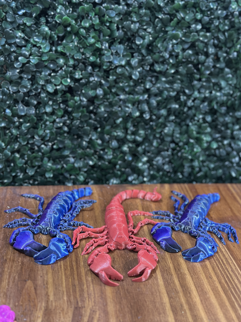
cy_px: 161
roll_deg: -6.1
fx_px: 446
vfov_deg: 39.7
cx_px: 120
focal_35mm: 48
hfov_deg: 30.3
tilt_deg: -27.1
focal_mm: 6.86
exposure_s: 1/33
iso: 800
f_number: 1.78
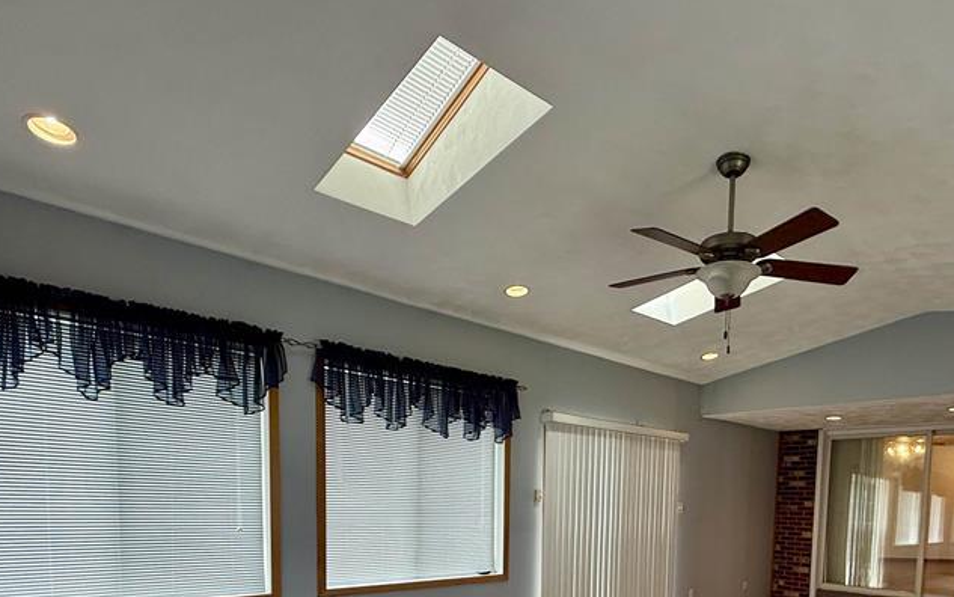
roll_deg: -1.3
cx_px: 582
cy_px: 550
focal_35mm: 24
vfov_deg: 45.7
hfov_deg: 73.8
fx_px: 624
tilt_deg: -4.5
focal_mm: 2.22
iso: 125
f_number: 2.2
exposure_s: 1/120
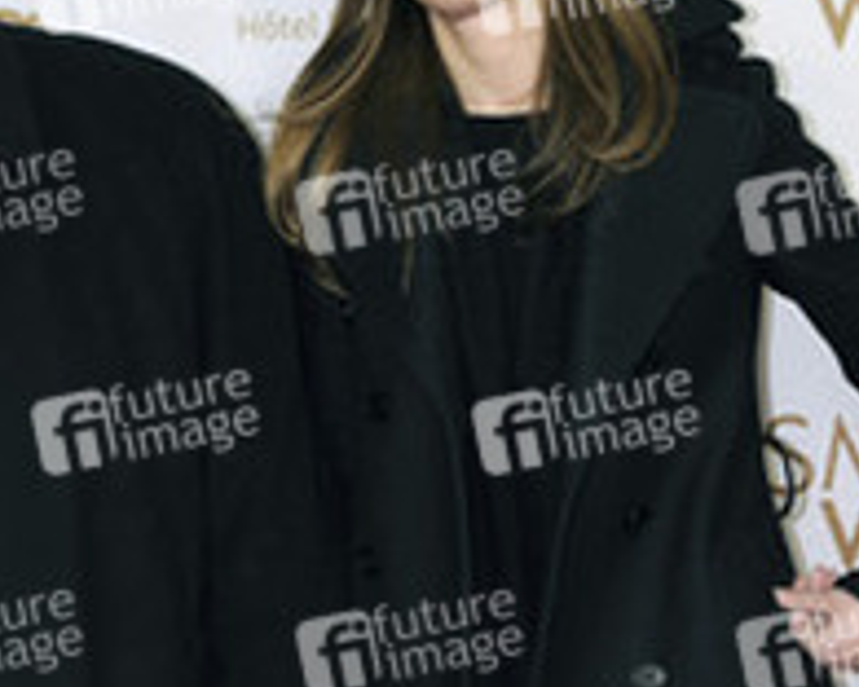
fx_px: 3864
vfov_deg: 10.2
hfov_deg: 12.6
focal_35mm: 152
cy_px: 313
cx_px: 29
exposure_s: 1/160
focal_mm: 70
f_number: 5.6
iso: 500
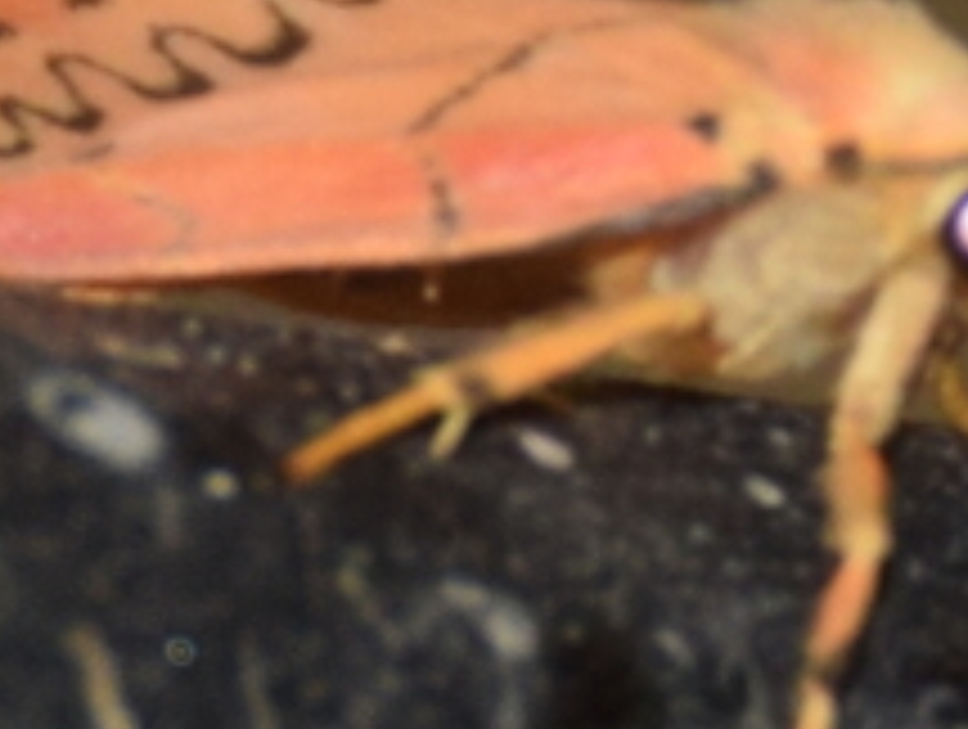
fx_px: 25210
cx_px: 158
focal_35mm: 900
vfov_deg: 1.7
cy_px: 22
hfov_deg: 2.2
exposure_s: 1/60
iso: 320
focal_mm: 140
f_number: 5.6
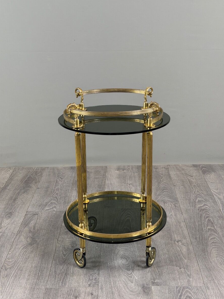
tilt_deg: -19.1
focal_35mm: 49
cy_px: 149
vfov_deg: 38.9
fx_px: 423
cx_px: 113
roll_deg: +0.9
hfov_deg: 29.7
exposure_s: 1/50
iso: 125
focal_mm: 6.76
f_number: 1.78
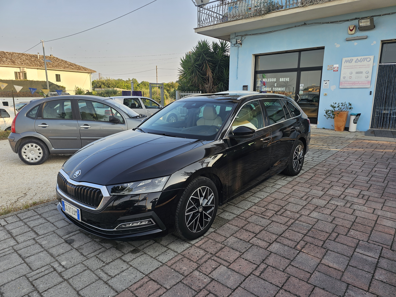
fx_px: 263
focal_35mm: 23
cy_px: 148
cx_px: 198
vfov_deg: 58.9
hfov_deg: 73.9
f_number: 1.7
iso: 12
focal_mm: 6.3
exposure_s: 1/180
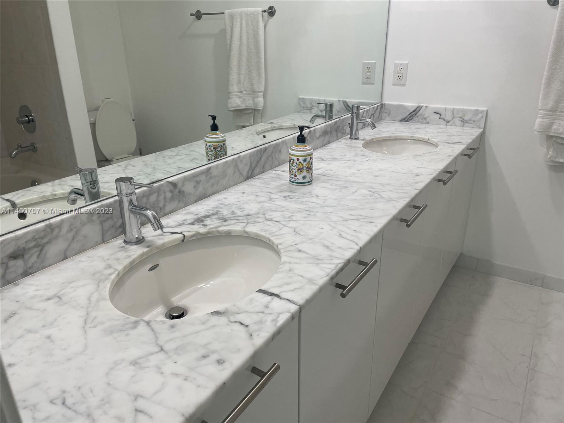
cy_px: 212
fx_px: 424
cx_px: 282
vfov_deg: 53.1
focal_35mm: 26
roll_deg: +1.2
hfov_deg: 67.3
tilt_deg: -21.7
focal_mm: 4.2
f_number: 1.6
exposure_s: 1/120
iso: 100
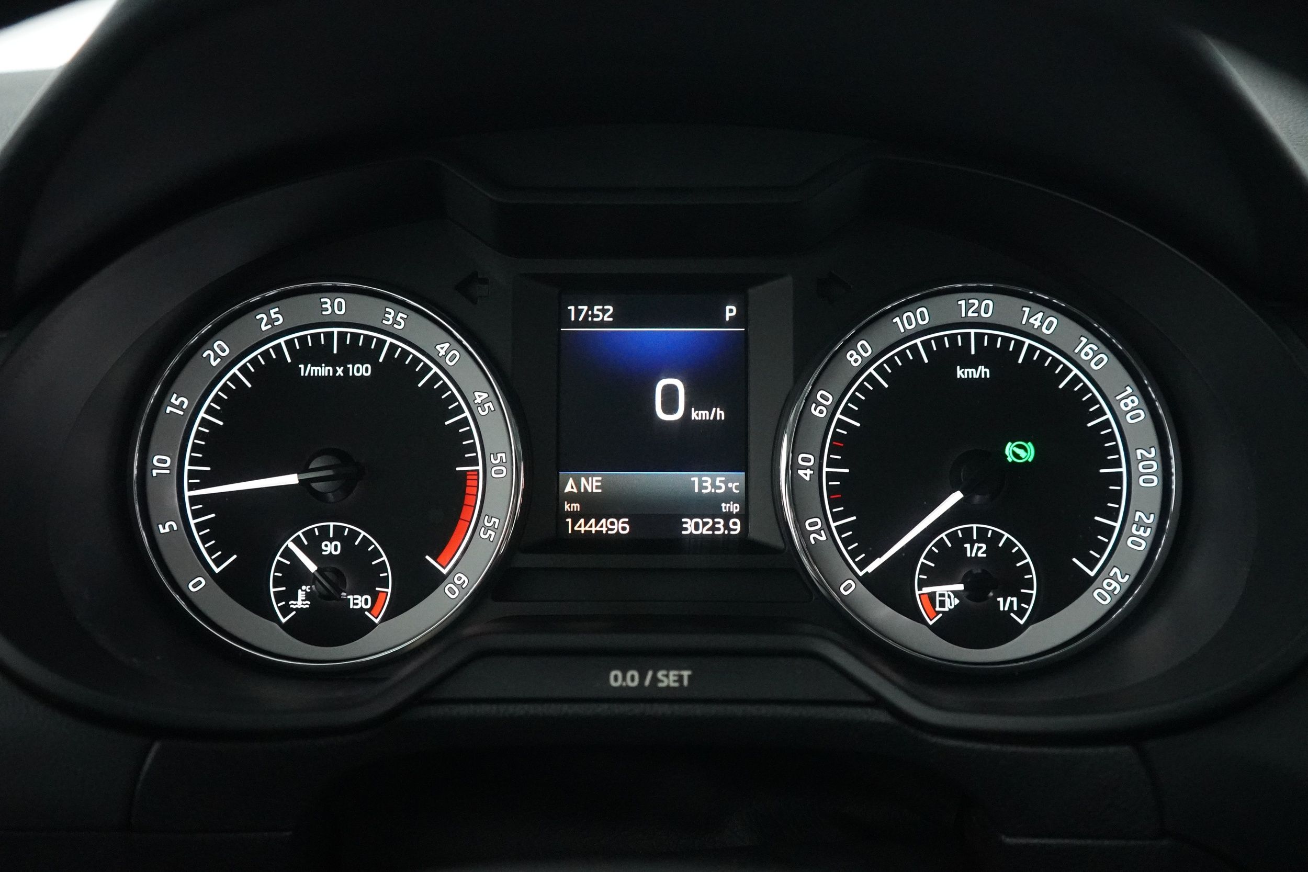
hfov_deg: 46.4
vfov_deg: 31.9
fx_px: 1526
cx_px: 654
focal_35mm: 42
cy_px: 436
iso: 6400
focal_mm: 28
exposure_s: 1/30
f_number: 3.5
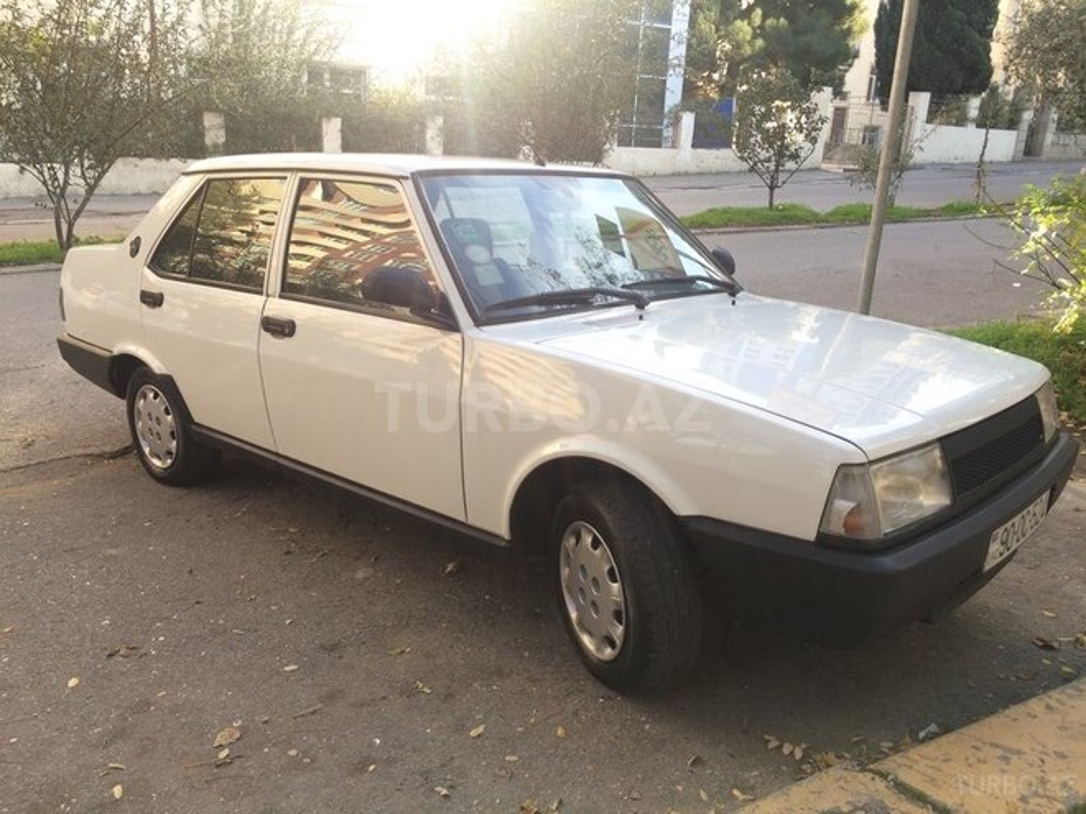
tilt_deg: -17.8
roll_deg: -3.2
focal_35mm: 29
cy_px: 407
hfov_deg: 61.7
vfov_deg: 48.2
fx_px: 910
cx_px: 543
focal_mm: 4.15
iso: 32
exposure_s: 1/180
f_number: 2.2
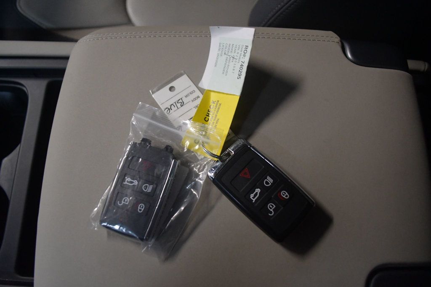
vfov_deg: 47.9
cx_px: 216
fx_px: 323
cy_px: 144
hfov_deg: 67.4
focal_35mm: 27
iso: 3200
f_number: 3.5
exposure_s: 1/80
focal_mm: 18
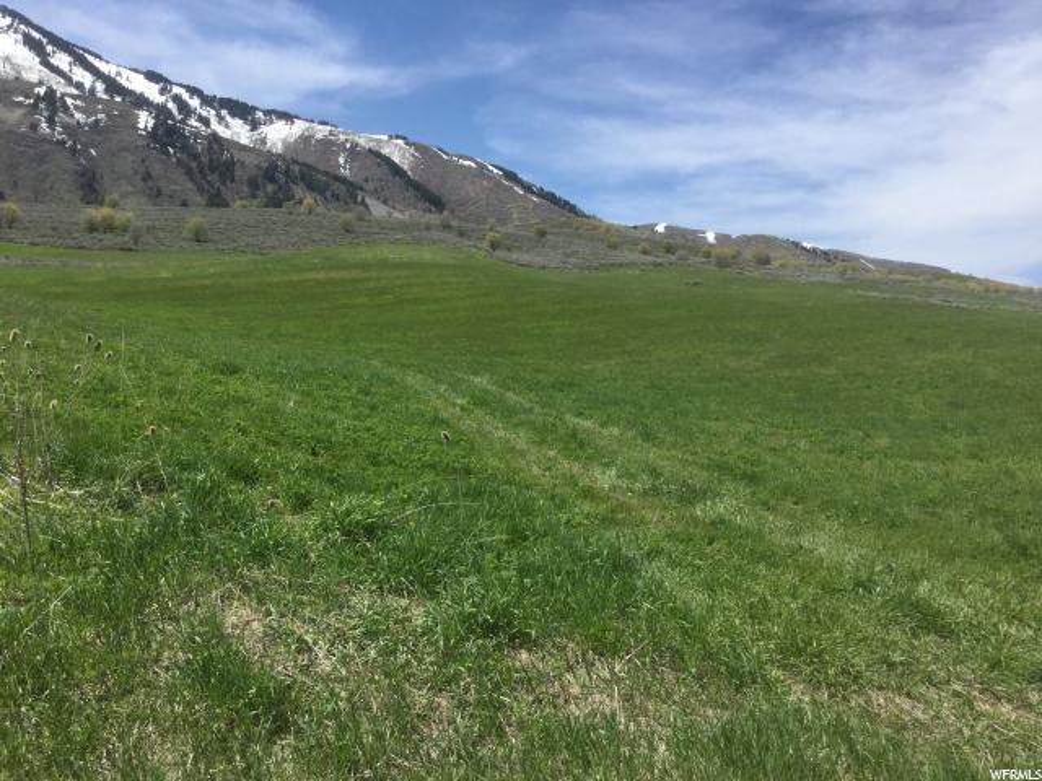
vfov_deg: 45.4
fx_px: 933
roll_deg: -1.6
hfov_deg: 58.4
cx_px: 521
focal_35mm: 31
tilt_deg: -3.1
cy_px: 390
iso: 25
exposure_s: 1/1456
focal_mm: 3.3
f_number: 2.4
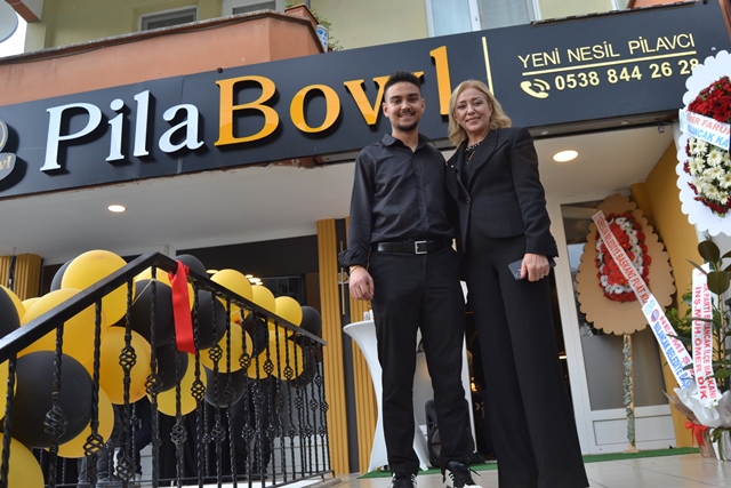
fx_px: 670
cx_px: 366
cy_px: 244
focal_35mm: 33
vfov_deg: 40.0
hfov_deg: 57.2
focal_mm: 22
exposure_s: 1/125
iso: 400
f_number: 5.6
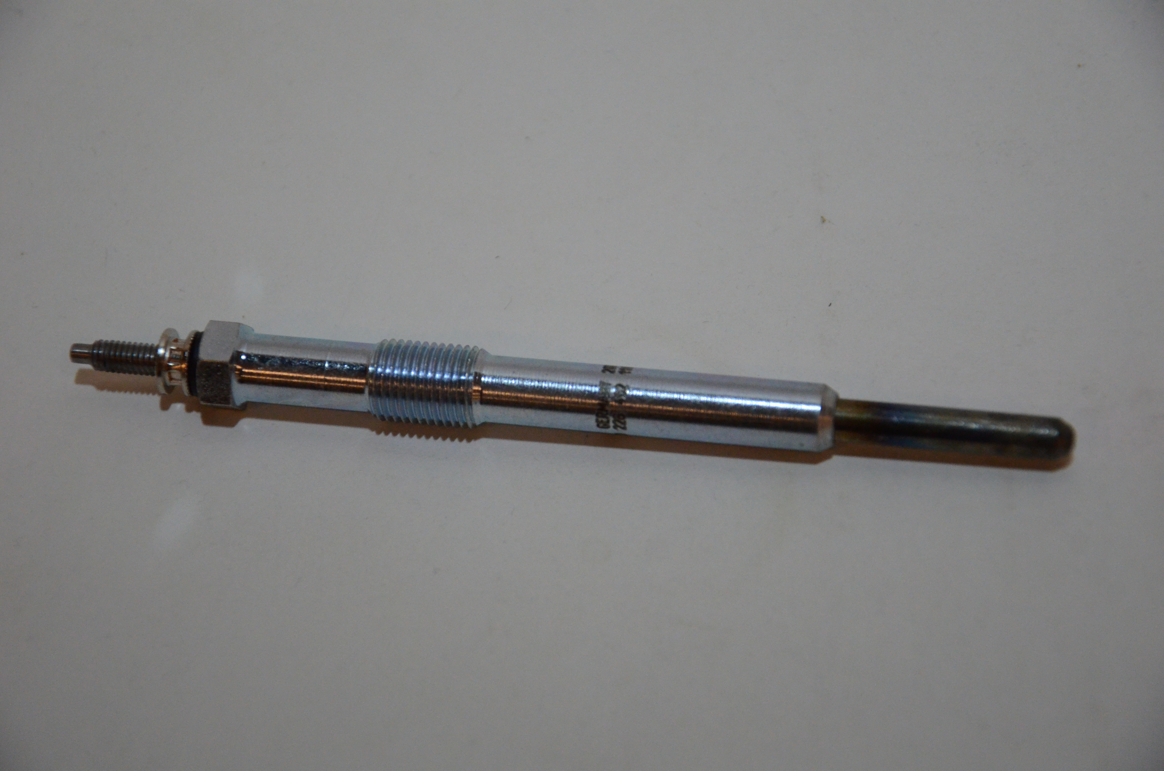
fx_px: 3630
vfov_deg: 12.1
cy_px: 386
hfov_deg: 18.2
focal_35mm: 112
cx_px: 582
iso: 2500
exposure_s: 1/1250
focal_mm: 75
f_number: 5.3
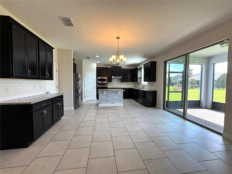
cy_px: 87
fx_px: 94
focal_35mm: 14
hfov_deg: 102.1
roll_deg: -0.6
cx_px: 116
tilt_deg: -3.0
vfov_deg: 85.7
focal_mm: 2.22
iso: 125
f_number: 2.2
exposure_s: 1/120
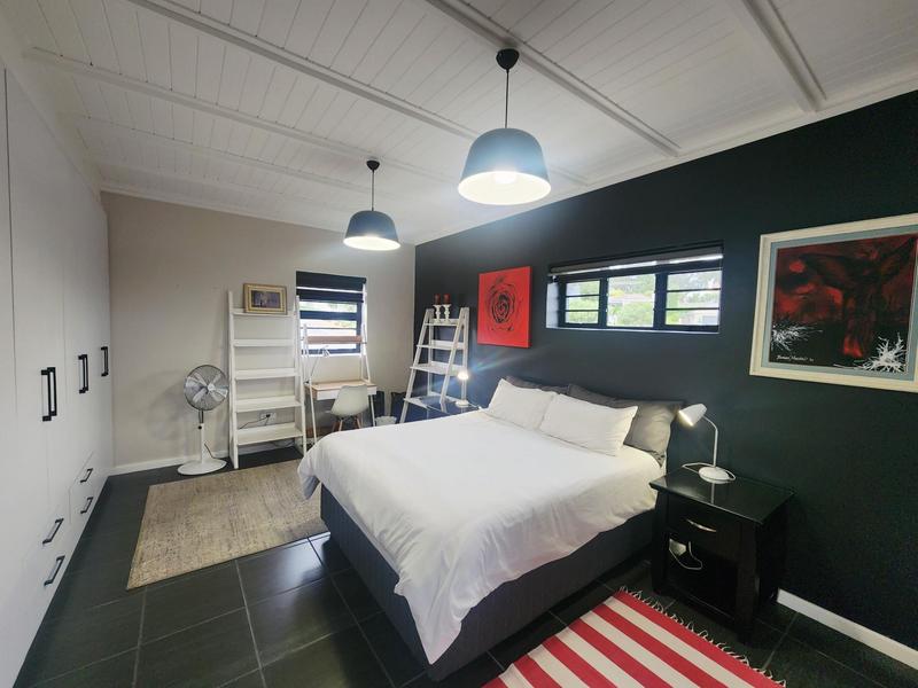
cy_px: 344
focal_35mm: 13
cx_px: 459
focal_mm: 2.2
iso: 80
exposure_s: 1/101
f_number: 2.2
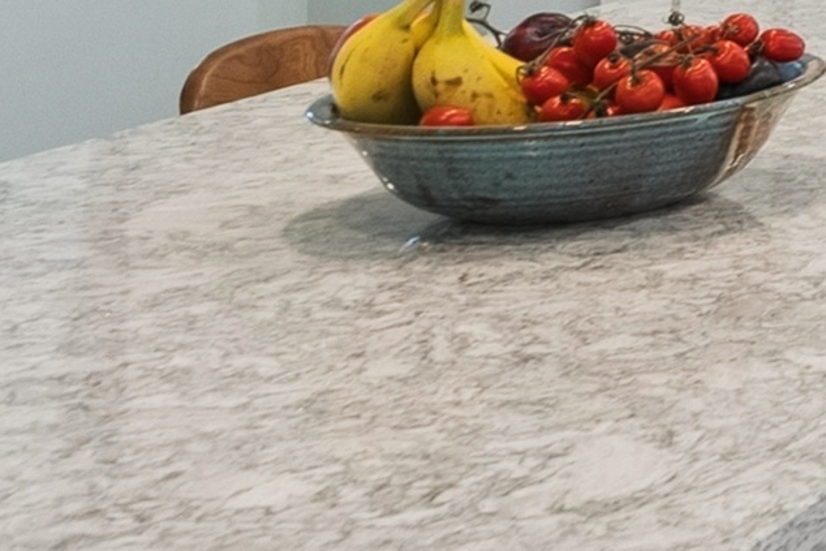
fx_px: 2455
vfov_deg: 11.8
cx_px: 2128
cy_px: -430
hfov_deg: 13.0
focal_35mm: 107
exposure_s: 1/13
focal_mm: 16
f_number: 7.1
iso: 320
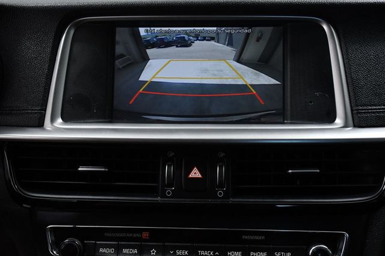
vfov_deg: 26.5
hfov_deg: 38.9
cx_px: 192
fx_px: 545
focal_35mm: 51
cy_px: 128
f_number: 9
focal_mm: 34
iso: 2500
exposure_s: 1/125
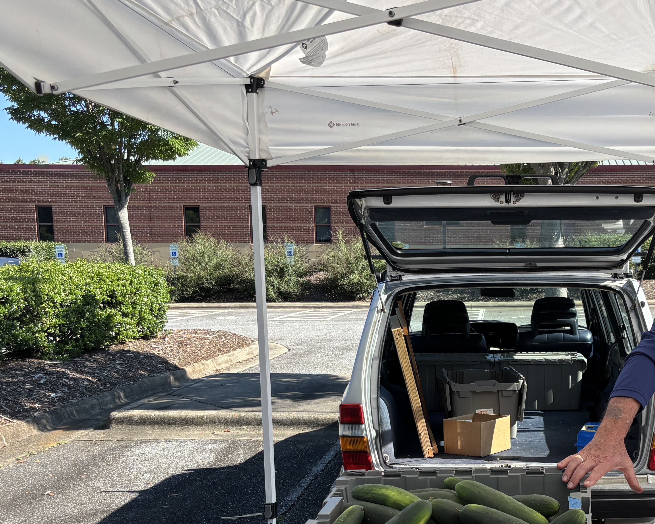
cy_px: 437
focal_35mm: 49
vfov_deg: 29.9
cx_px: 505
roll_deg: -0.5
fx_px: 950
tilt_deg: -8.3
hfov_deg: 37.0
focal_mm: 5.96
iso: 50
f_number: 1.6
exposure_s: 1/1092
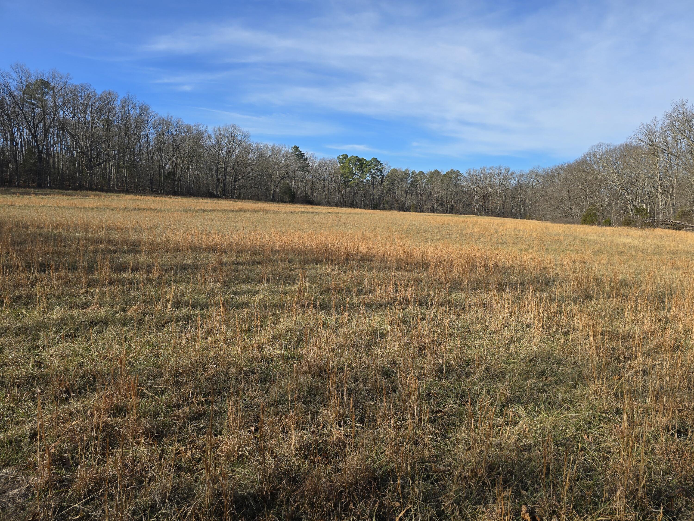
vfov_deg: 58.9
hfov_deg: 73.9
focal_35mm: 23
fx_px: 461
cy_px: 260
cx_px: 347
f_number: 1.7
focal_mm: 6.3
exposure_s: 1/671
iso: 12
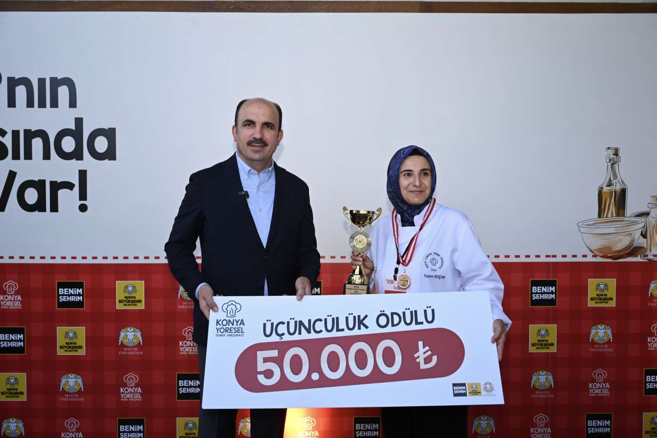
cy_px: 219
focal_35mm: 34
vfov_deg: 39.4
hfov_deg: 56.5
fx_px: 611
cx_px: 328
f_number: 3.2
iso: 1000
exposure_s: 1/125
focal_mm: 33.5
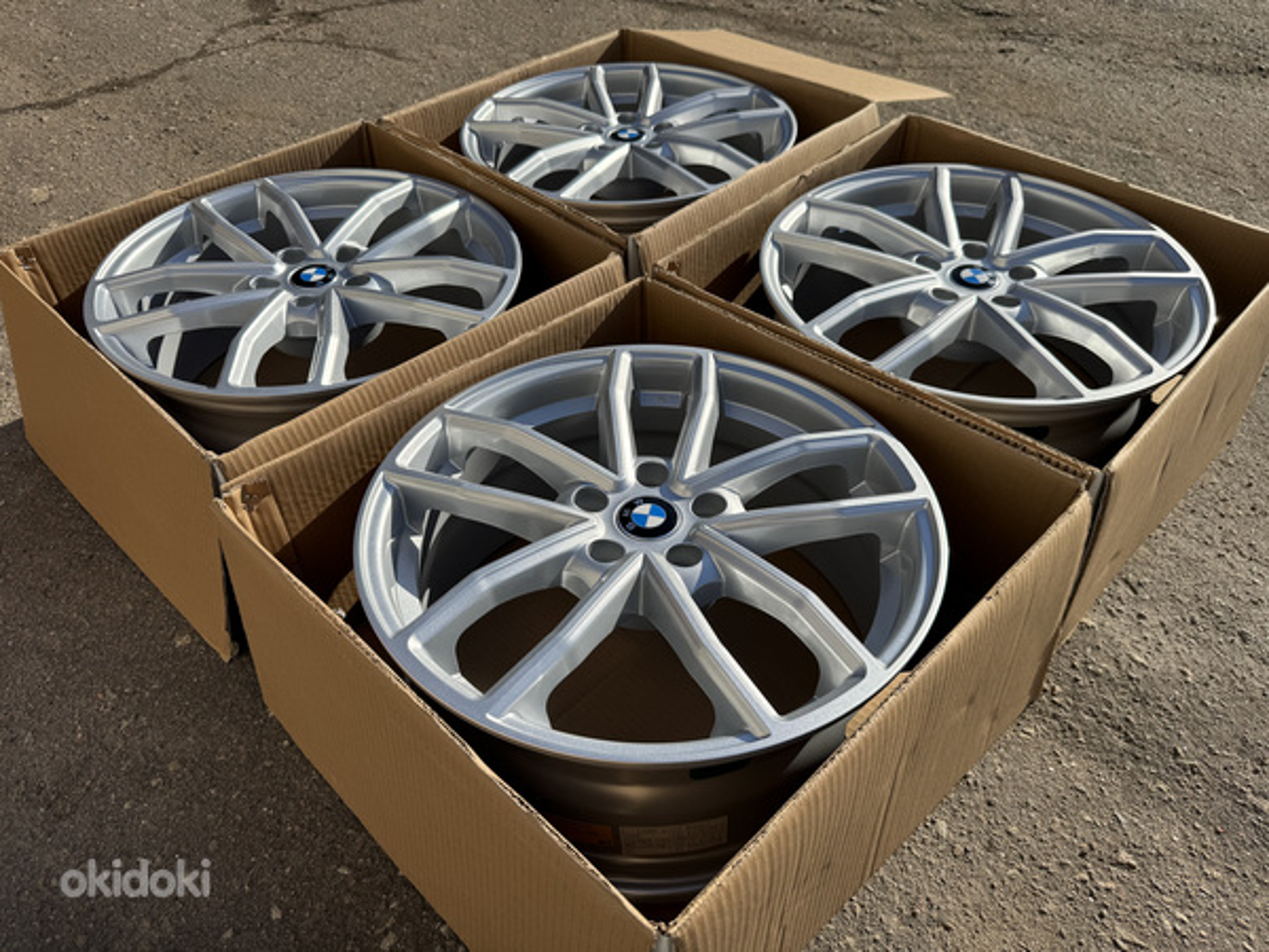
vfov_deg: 56.8
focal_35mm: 24
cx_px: 634
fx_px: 880
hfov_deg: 71.6
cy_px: 476
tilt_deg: -48.2
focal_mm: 6.76
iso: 80
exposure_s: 1/4049
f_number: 1.78
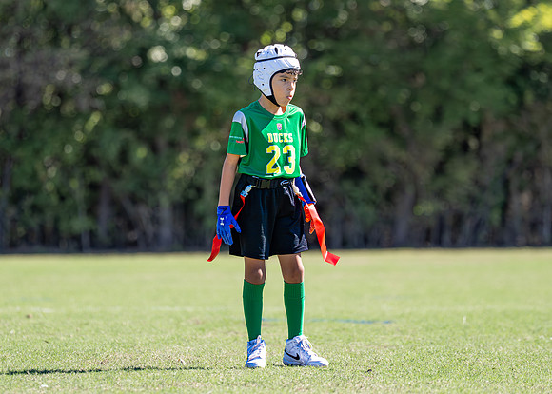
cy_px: 186
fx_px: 4389
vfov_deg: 5.1
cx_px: 279
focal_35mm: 280
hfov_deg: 7.2
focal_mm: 162
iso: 200
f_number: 2.8
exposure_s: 1/1600
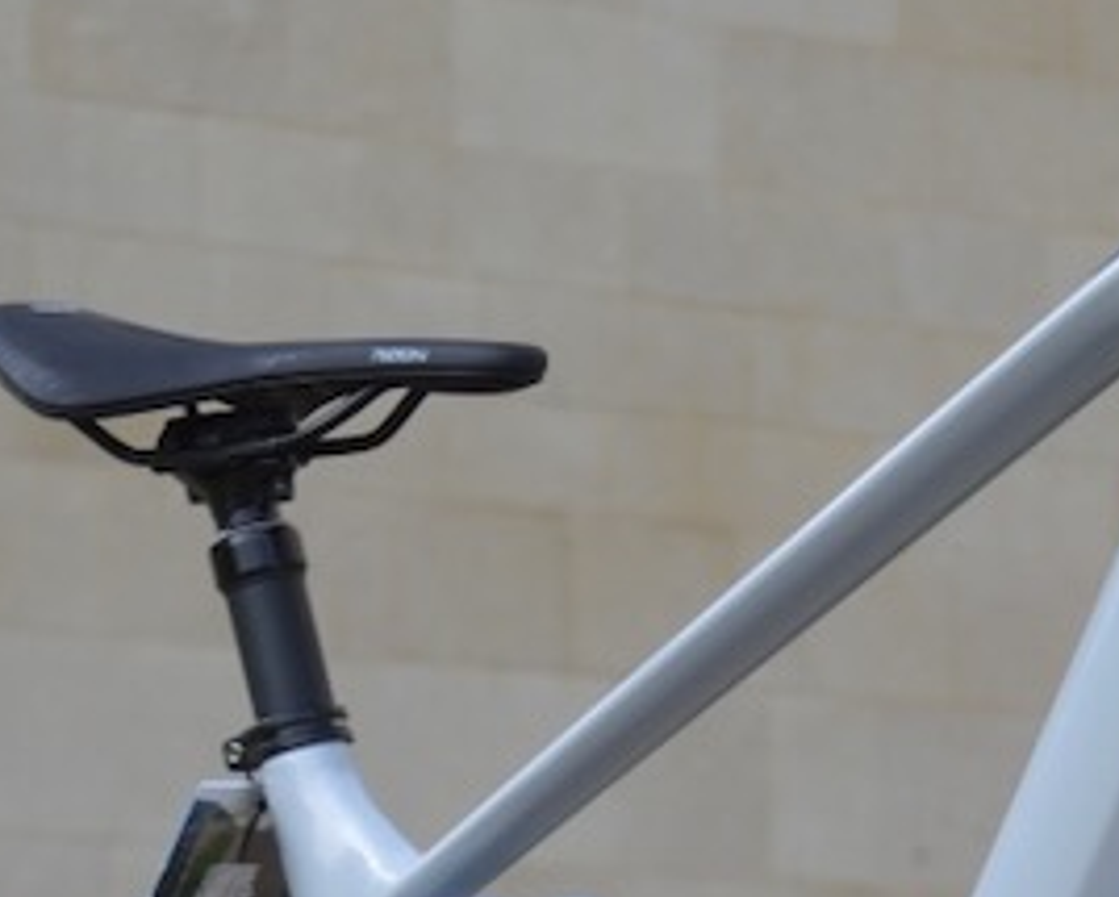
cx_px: 1031
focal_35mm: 369
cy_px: 1189
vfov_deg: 4.2
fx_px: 12242
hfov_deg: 5.2
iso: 180
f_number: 5.6
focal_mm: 55
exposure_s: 1/125
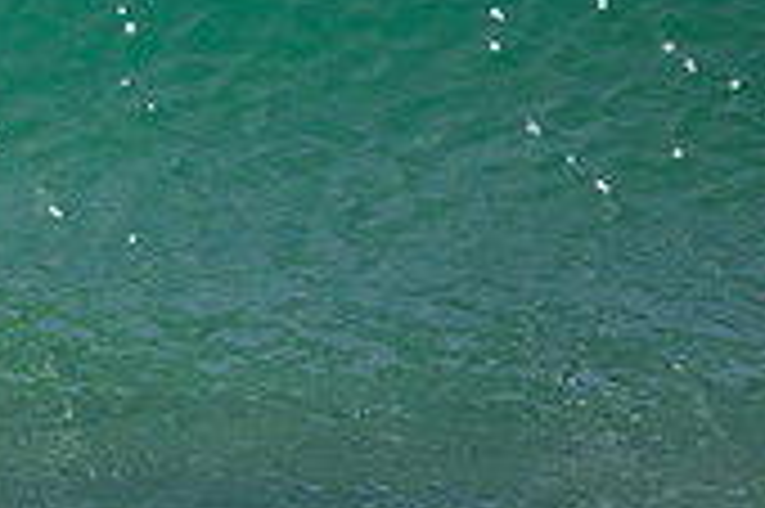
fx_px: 58083
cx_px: -482
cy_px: -339
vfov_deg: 0.5
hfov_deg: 0.8
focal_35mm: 2736
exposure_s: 1/2000
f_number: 11
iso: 1250
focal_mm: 800
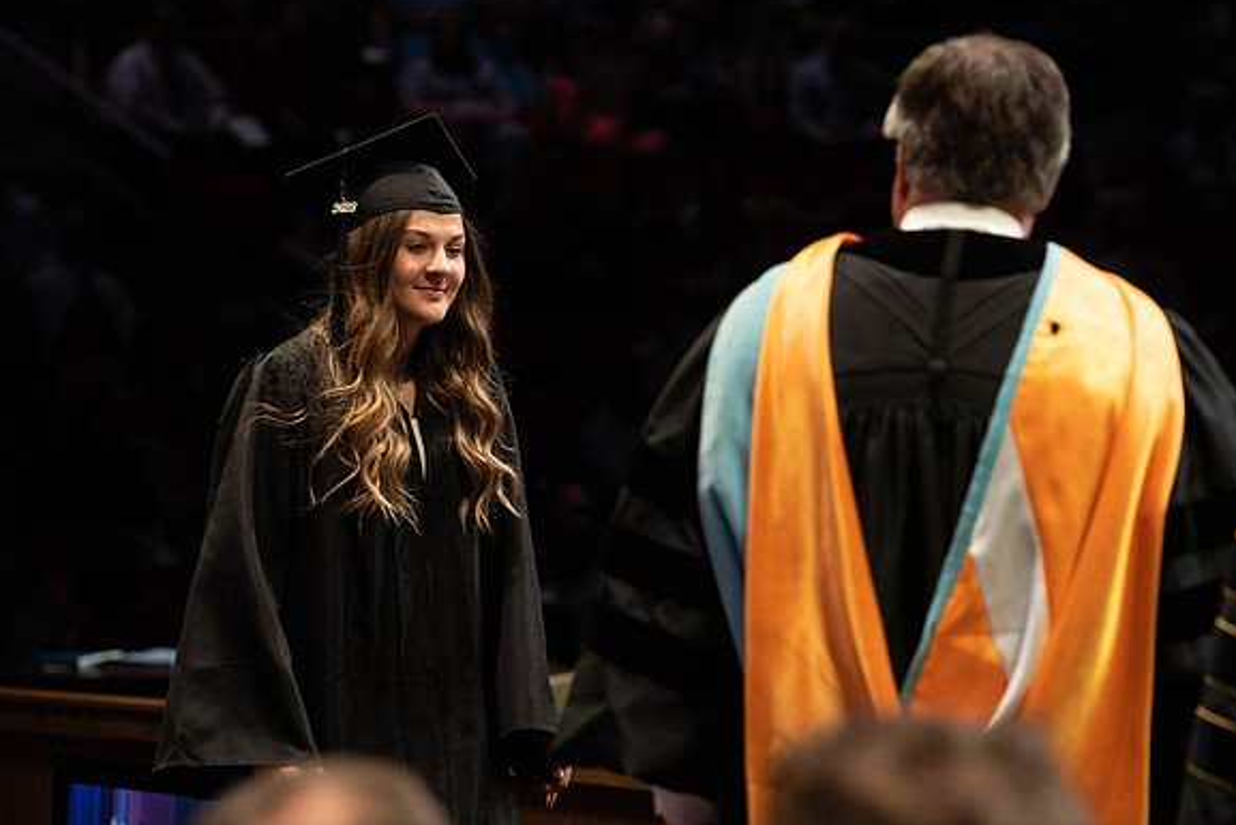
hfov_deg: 11.9
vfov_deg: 8.0
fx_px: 5906
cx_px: 588
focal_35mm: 172
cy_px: 398
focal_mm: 155
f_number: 4.5
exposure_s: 1/320
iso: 1600
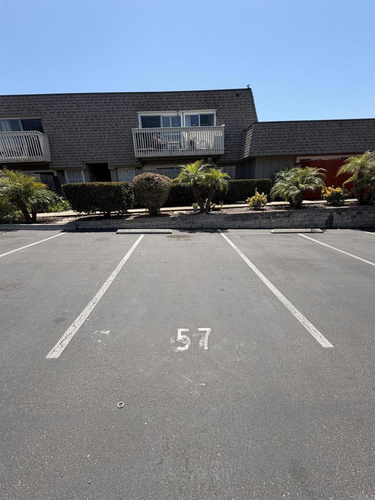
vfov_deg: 102.1
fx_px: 202
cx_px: 188
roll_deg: +3.6
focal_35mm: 14
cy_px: 250
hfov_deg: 85.7
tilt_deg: -17.3
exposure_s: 1/770
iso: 25
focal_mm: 2.22
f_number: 2.2
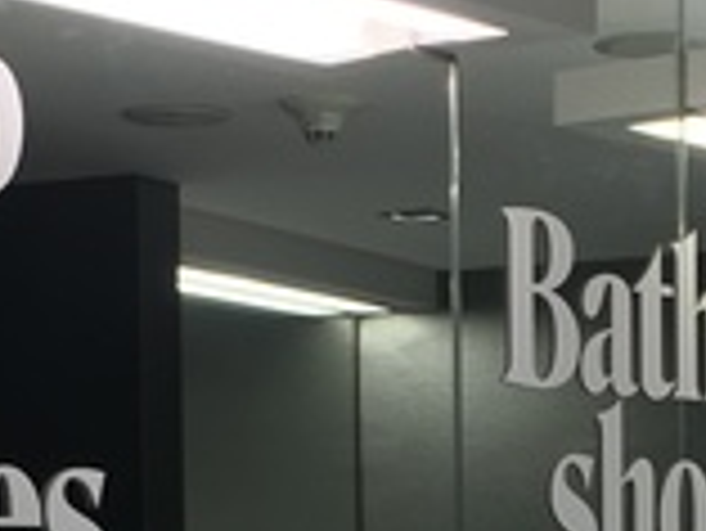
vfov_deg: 11.2
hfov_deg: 15.2
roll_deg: +1.4
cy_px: 695
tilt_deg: -3.3
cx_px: 481
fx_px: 2633
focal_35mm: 129
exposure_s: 1/40
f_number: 2.2
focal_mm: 4.15
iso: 25
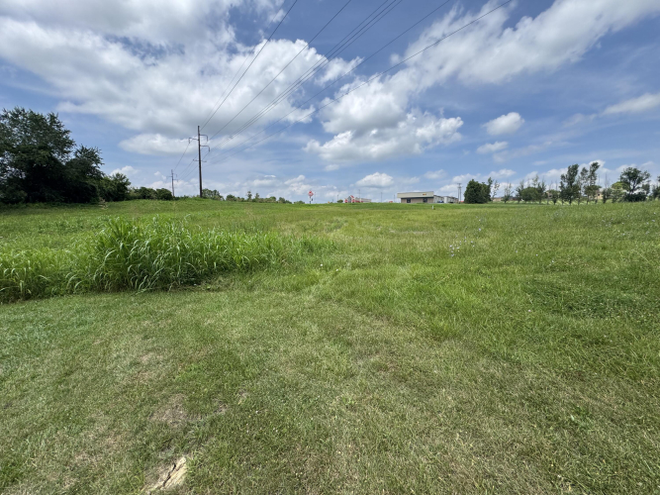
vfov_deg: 85.7
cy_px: 248
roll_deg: -0.4
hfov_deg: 102.1
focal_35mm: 14
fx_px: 267
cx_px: 330
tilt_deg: -8.0
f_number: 2.2
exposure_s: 1/1927
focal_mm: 2.22
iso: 50
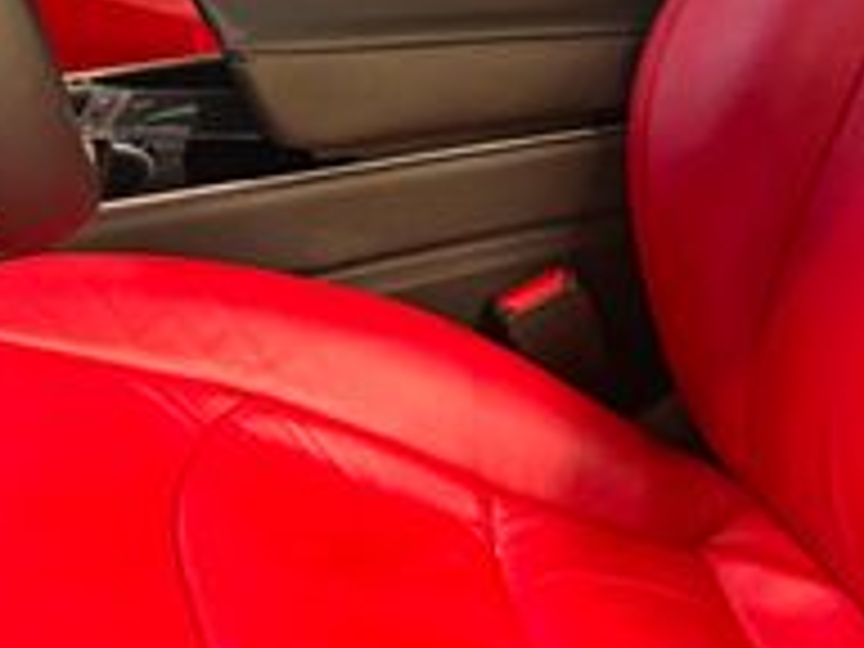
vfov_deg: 16.9
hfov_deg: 24.4
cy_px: -297
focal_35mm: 80
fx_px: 1997
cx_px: 328
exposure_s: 1/60
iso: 500
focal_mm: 6.76
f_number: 1.78
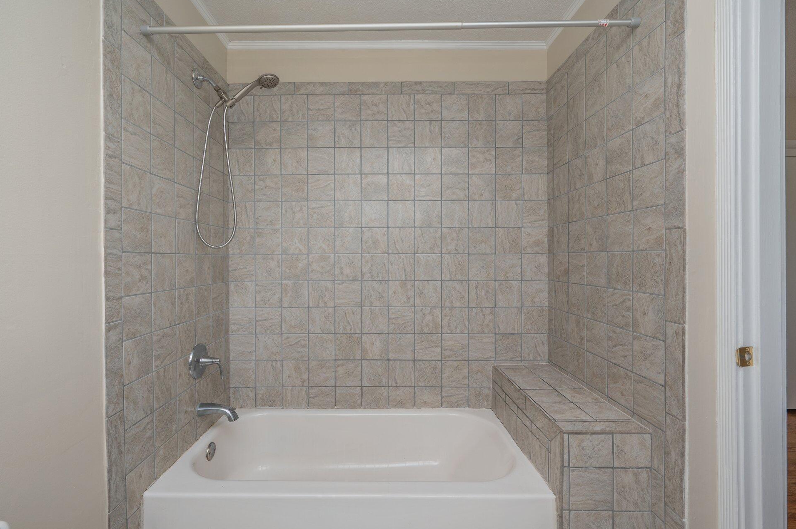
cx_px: 378
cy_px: 272
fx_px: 343
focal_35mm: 16
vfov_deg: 75.3
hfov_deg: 98.4
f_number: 9
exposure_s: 1/30
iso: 125
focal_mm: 14.5
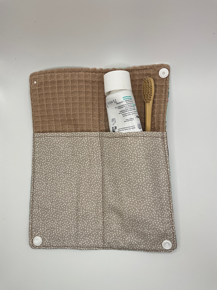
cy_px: 145
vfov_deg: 61.7
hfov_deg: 48.2
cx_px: 108
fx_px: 242
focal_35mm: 29
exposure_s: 1/320
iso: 25
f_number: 1.8
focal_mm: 3
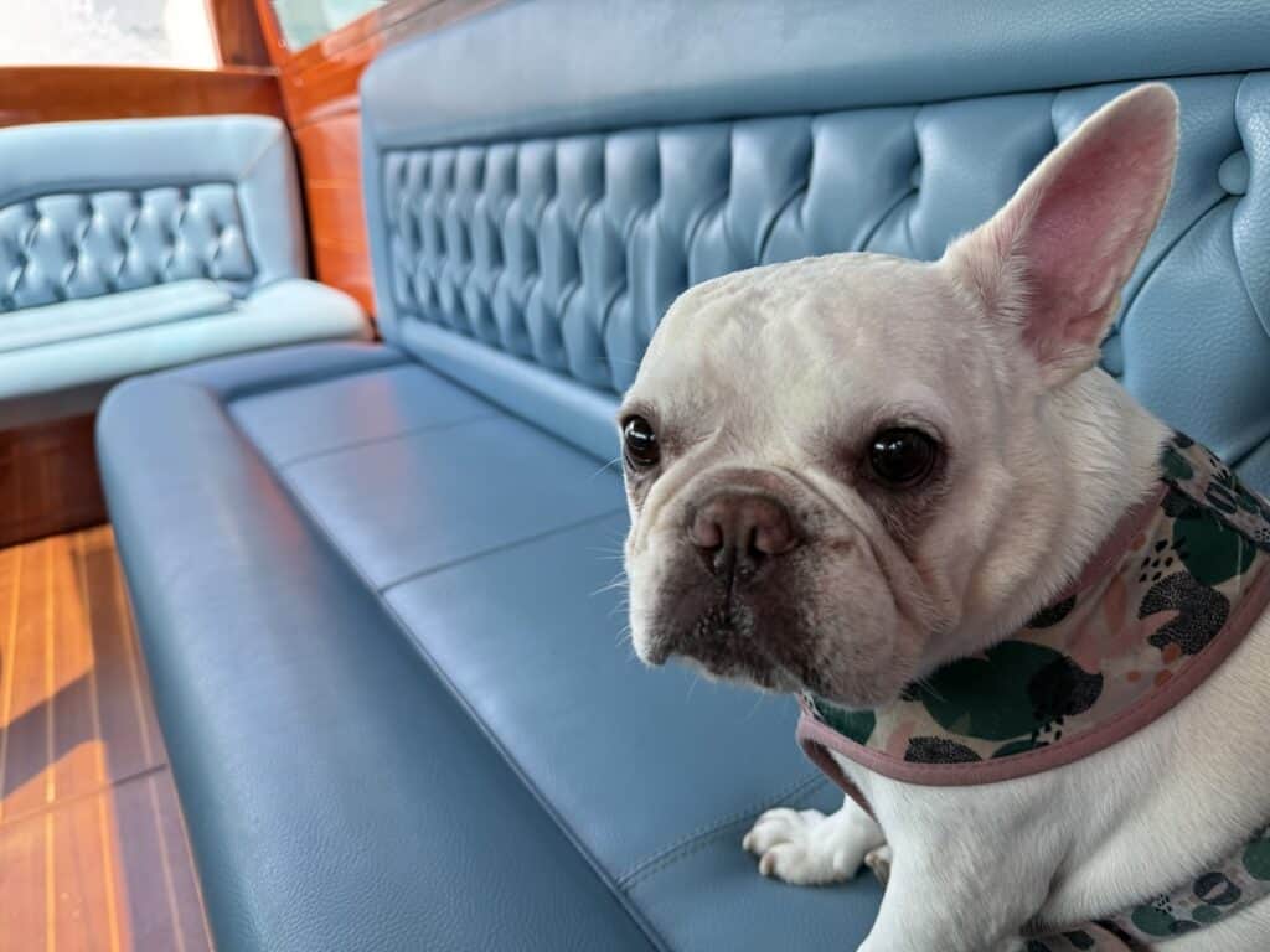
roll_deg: -0.2
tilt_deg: -27.2
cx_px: 635
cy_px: 476
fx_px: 881
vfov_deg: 56.8
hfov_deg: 71.6
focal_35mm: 24
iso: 100
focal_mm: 6.76
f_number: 1.78
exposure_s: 1/341
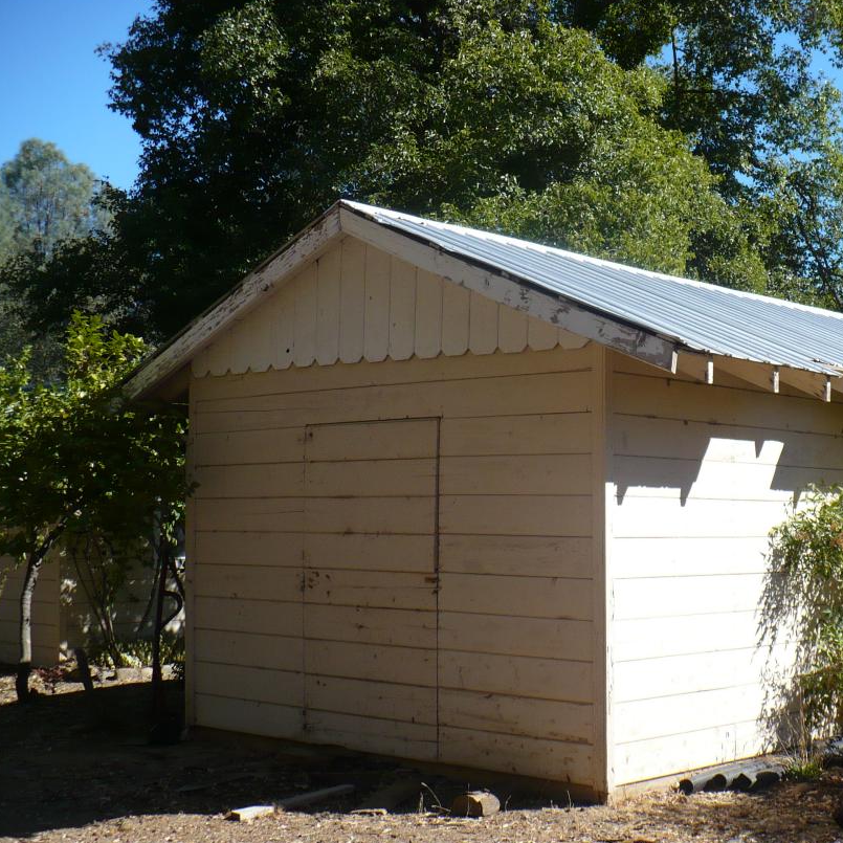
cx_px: 646
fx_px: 1433
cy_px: 489
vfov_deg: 32.7
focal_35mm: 52
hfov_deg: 32.1
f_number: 2.8
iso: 100
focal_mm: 6.1
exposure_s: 1/1000
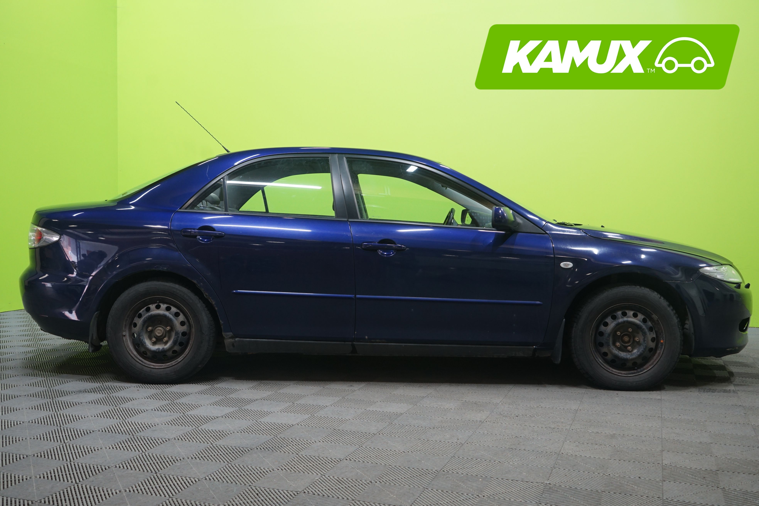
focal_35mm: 36
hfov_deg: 53.1
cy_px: 253
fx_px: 759
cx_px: 380
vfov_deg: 36.9
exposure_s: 1/20
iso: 800
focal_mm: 36
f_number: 5
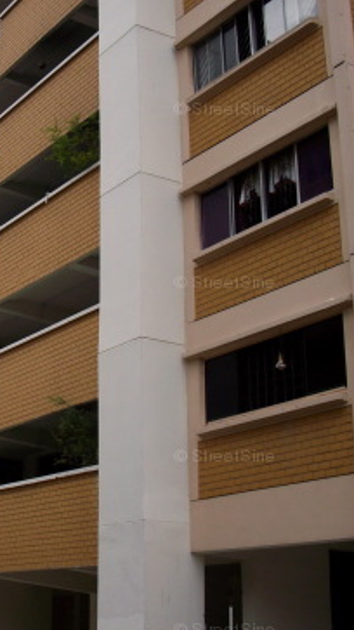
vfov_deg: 34.3
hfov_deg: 18.9
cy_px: 285
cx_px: -43
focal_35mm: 61
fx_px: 1019
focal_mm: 6.2
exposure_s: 1/250
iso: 80
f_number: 2.8
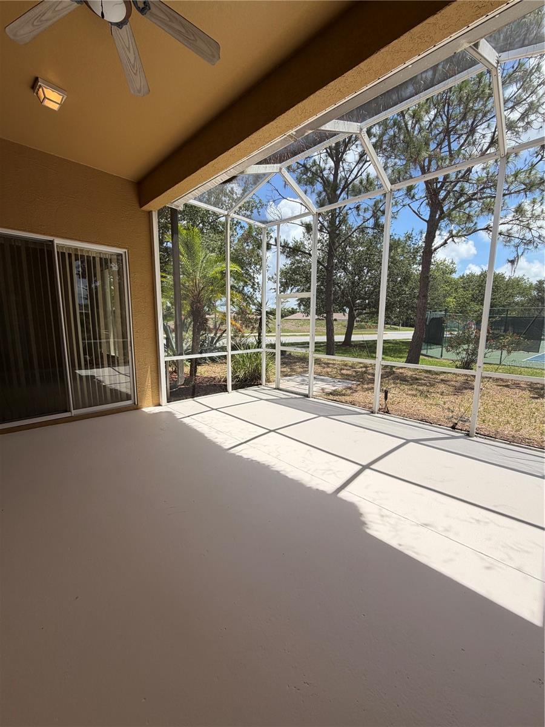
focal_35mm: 14
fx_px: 294
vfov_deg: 102.1
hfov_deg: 85.7
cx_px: 272
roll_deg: -0.5
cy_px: 364
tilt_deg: -7.6
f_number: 2.2
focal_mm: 2.22
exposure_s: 1/770
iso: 32
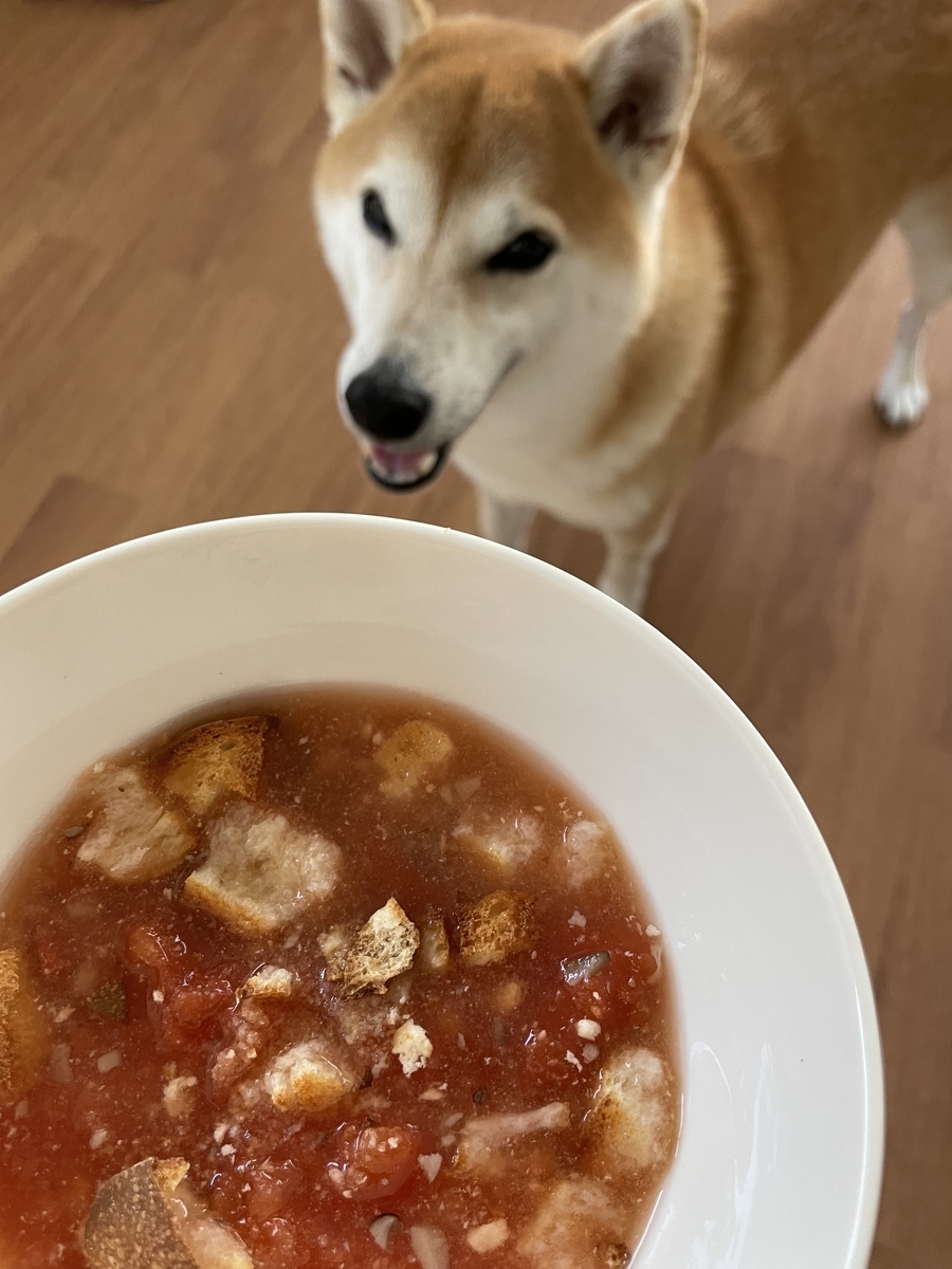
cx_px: 476
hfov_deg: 53.1
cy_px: 634
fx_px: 953
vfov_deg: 67.3
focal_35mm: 26
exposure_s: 1/82
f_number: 1.6
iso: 125
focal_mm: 4.2
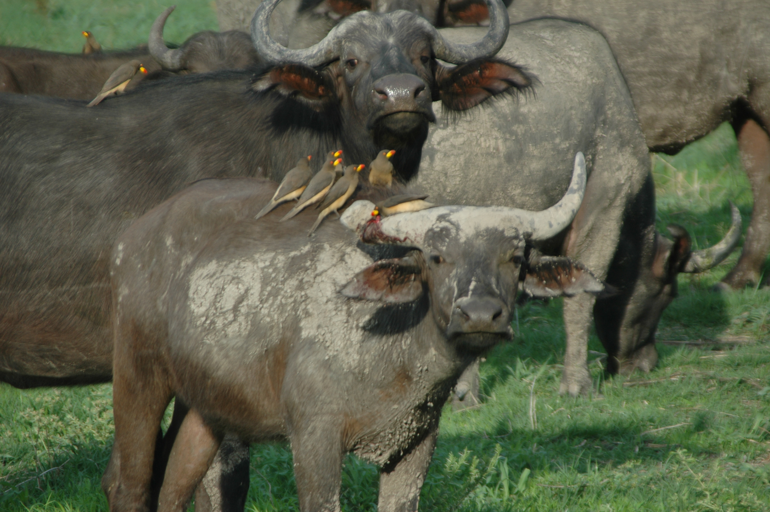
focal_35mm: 450
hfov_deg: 4.6
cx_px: 385
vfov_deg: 3.0
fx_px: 9616
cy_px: 256
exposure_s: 1/400
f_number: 6.3
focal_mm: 300
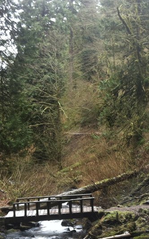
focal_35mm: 63
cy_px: 136
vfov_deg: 32.4
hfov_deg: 20.5
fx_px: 409
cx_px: 108
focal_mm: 3.85
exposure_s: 1/40
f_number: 2.8
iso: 80
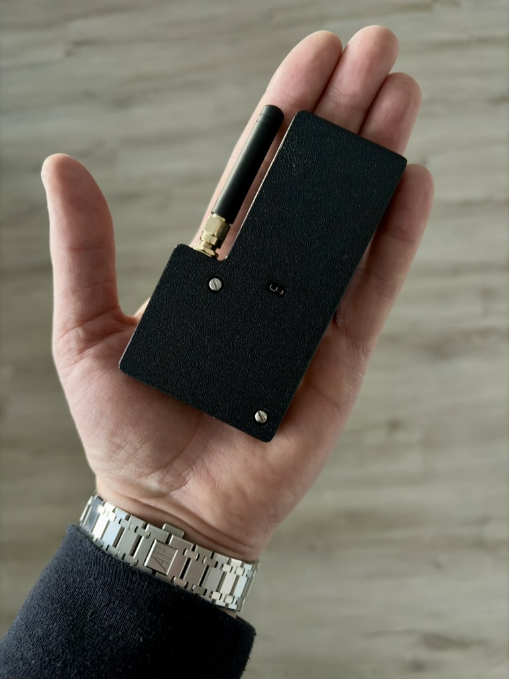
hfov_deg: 53.1
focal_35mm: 26
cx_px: 254
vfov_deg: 67.3
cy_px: 340
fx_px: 510
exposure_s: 1/18
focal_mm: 5.96
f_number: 1.6
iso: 400
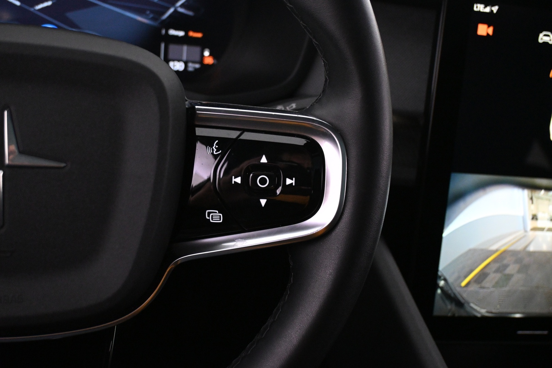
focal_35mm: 40
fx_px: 609
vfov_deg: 33.6
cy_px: 184
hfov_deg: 48.7
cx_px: 276
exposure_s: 1/50
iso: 4000
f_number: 4.5
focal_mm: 26.5
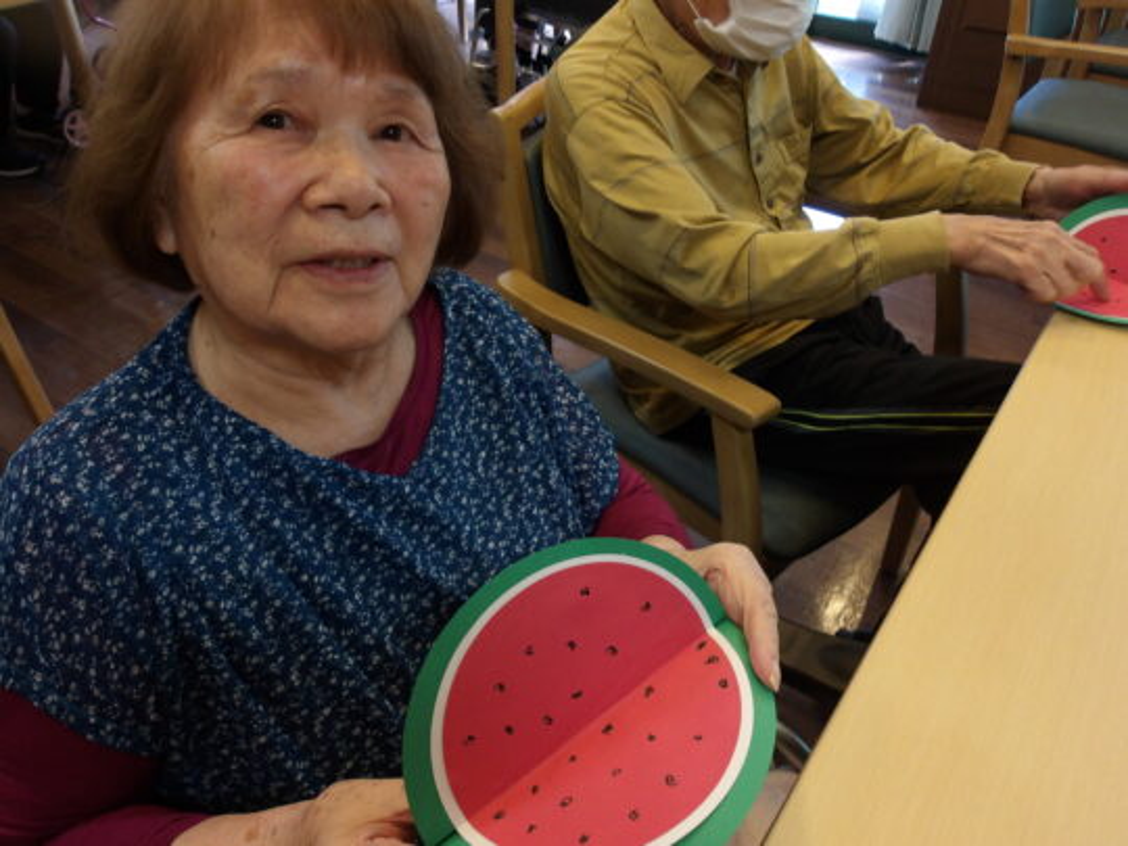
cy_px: 423
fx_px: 880
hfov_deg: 65.3
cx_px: 564
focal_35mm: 27
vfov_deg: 51.4
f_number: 3
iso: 200
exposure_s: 1/26
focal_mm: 4.9
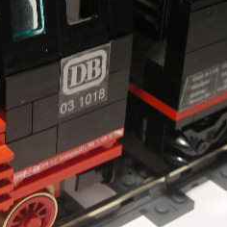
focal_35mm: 91
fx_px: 675
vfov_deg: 18.8
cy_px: 28
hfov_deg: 18.8
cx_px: 33
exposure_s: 1/38.5
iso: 50
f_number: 3.5
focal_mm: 6.3
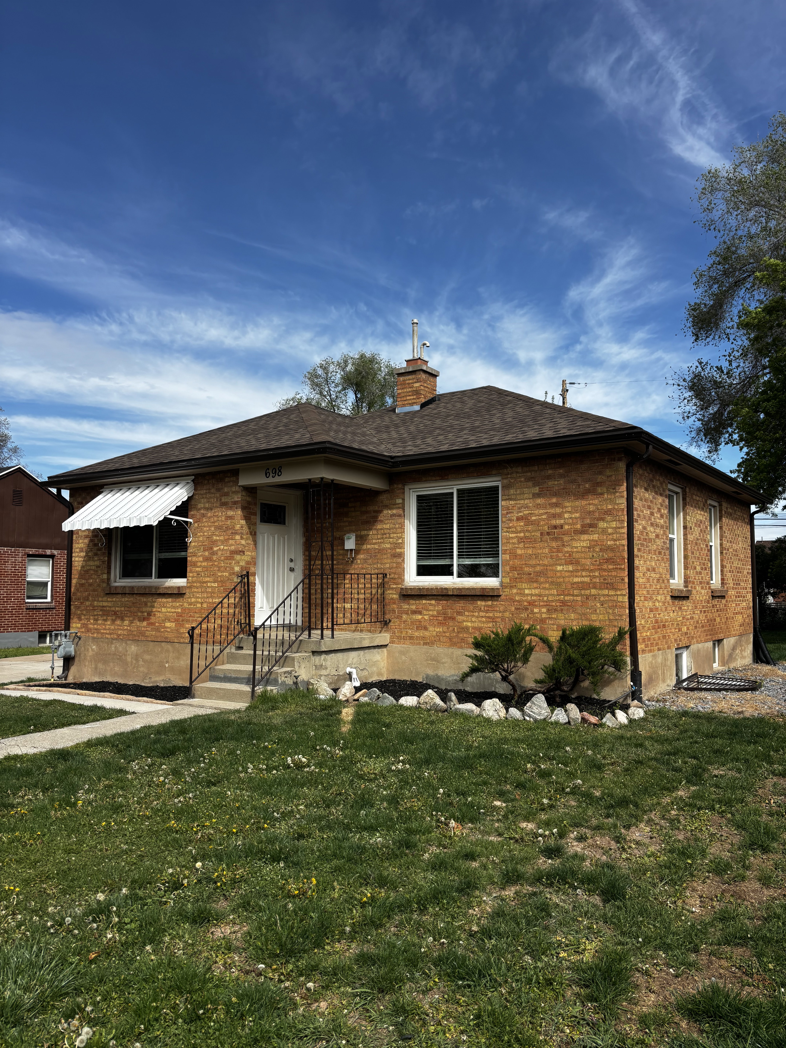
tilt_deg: +3.8
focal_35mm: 26
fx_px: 787
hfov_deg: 53.1
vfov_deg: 67.3
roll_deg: -0.8
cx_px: 393
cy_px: 524
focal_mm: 5.96
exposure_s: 1/3106
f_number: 1.6
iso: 50
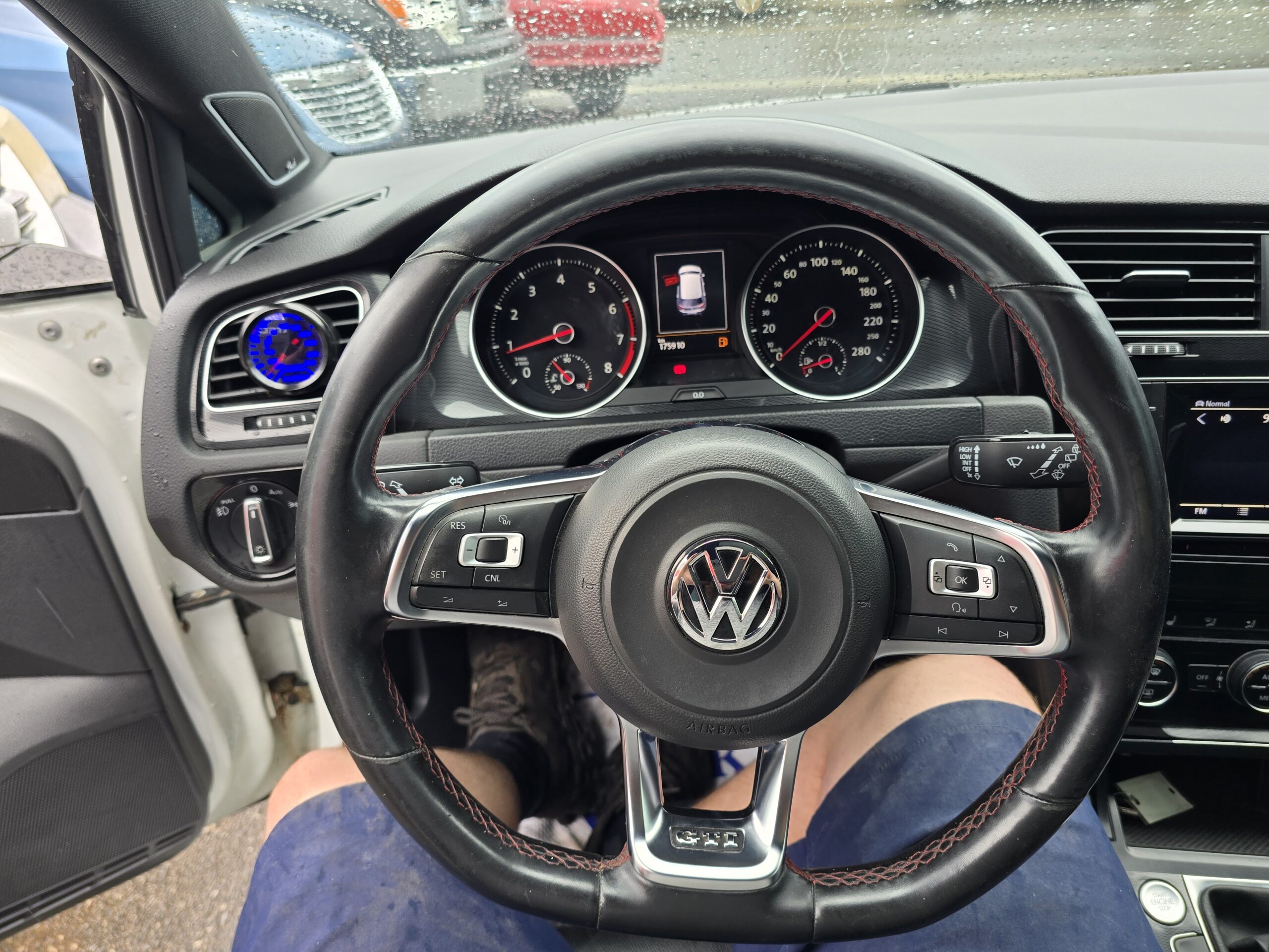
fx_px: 843
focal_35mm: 23
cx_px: 634
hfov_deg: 73.9
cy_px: 476
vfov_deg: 58.9
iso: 64
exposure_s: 1/180
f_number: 1.7
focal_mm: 6.3
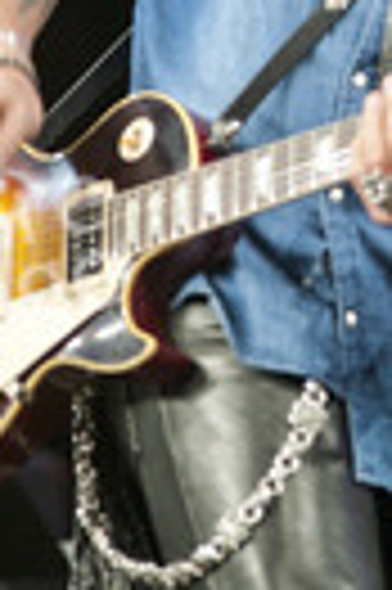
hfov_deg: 2.2
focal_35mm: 612
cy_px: 59
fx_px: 10022
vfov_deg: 3.4
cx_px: 385
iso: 1250
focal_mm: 200
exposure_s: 1/200
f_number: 2.8
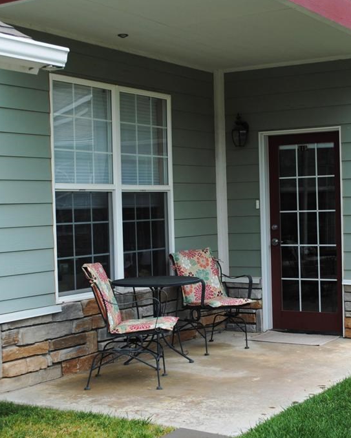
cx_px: 211
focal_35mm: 62
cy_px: 218
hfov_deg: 24.7
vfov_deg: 30.6
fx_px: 801
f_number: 6.3
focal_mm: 29
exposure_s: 1/160
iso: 100
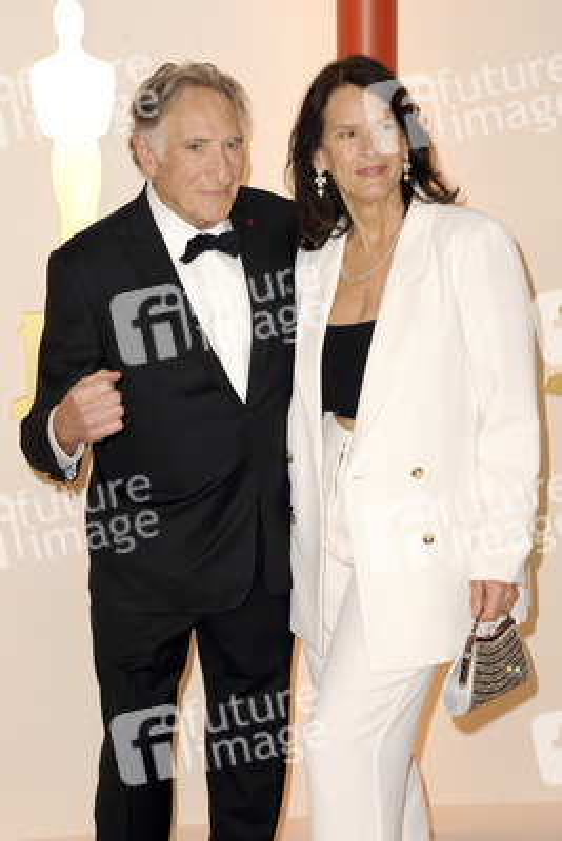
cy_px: 420
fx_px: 2106
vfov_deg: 22.6
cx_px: 281
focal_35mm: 90
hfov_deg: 15.2
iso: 1600
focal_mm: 90
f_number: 7.1
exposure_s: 1/200
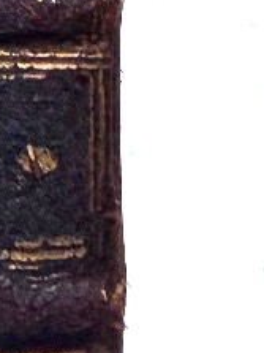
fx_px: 1313
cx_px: -47
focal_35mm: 129
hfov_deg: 11.3
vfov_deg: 14.1
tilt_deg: -87.7
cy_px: -209
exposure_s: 1/60
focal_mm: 2.22
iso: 400
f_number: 2.2
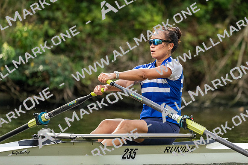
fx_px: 4132
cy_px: 82
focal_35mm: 600
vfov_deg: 2.3
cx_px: 124
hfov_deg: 3.4
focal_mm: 400
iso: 1400
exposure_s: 1/2500
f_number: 4.5
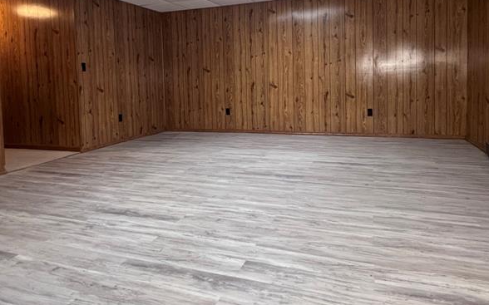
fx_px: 320
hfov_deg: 74.8
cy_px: 96
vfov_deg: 49.9
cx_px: 252
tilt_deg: -3.2
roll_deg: +1.5
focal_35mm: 24
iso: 400
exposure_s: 1/60
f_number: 1.8
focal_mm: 1.57
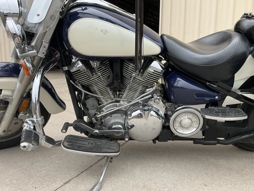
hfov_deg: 61.7
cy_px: 96
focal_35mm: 29
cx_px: 127
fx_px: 213
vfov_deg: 48.2
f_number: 1.8
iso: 32
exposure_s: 1/122
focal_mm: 3
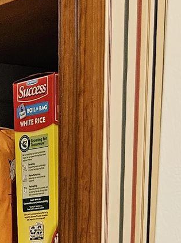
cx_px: -3
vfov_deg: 12.4
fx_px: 880
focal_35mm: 126
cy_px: 582
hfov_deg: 11.6
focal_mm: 5.4
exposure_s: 1/120
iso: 1000
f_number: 1.8
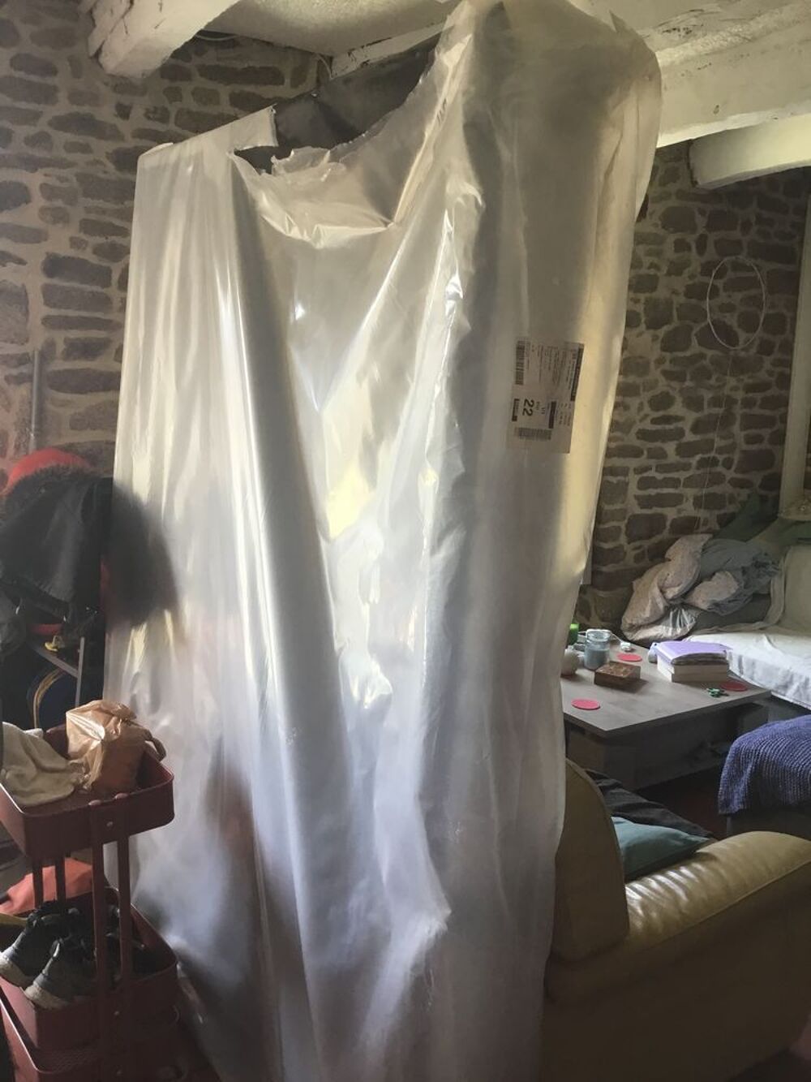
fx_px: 968
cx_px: 406
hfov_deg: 45.4
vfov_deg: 58.3
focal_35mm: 31
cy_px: 541
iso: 80
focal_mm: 3.3
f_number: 2.4
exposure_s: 1/33
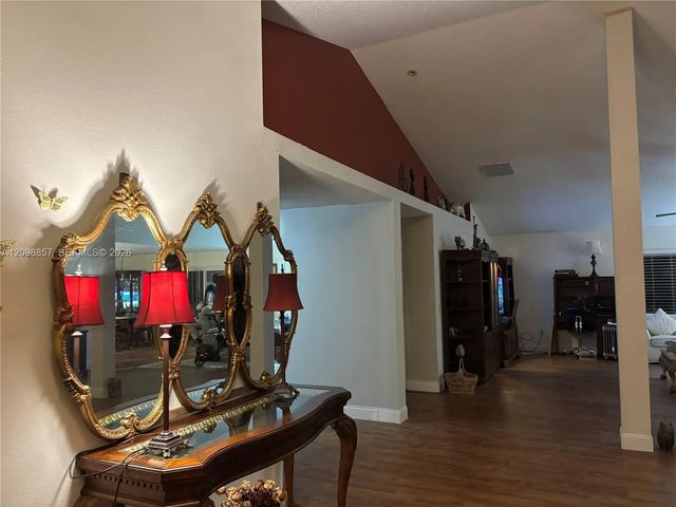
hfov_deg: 67.3
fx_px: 508
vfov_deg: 53.1
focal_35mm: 26
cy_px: 254
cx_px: 338
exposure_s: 1/40
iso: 640
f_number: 1.6
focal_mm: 5.96
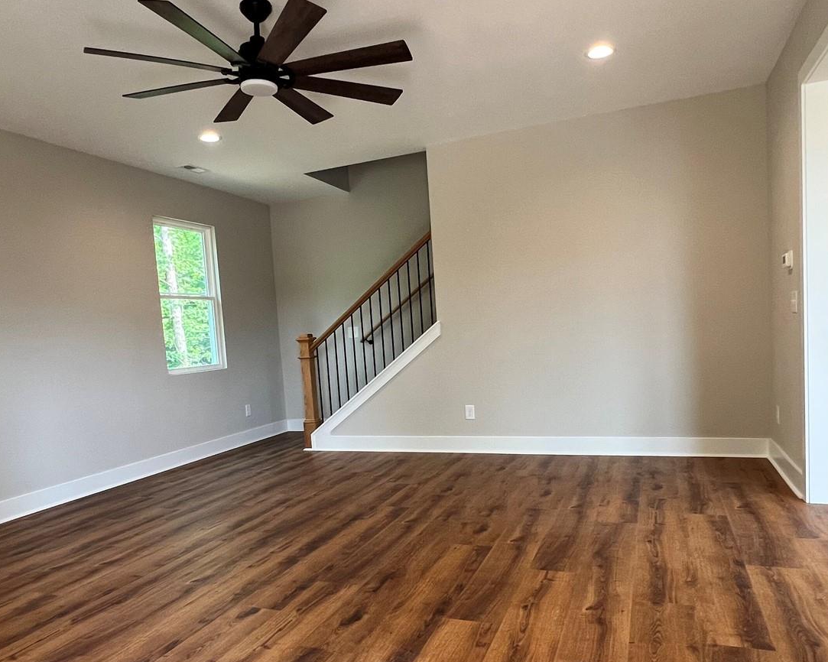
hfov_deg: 70.3
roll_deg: +3.5
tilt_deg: -5.9
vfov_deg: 58.4
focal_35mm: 24
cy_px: 386
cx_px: 398
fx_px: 588
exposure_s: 1/99
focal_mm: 1.57
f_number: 1.8
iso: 200
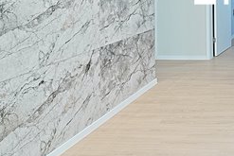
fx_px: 358
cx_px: 311
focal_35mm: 55
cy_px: -22
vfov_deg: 23.0
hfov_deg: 28.9
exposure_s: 1/160
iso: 250
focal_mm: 17
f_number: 4
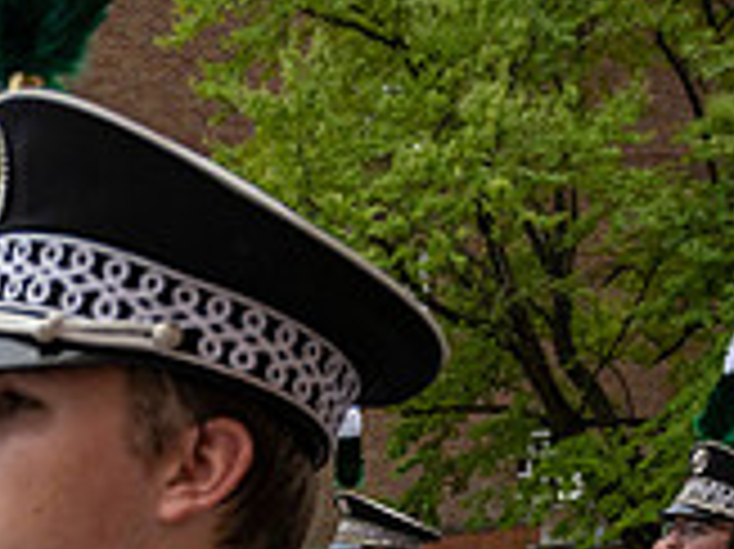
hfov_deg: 21.8
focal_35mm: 82
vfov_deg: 16.3
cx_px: -180
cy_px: 844
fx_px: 1737
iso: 500
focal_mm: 24
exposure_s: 1/1600
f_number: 4
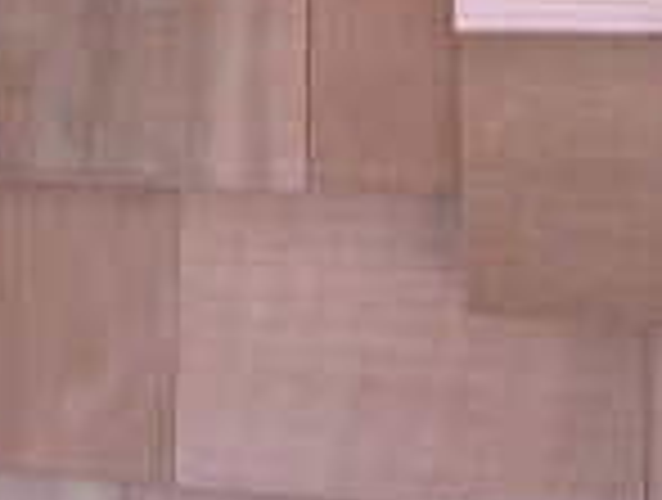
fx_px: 2914
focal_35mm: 152
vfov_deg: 9.5
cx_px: -721
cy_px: -311
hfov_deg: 11.5
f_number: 3.2
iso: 100
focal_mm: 8.9
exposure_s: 1/68.8
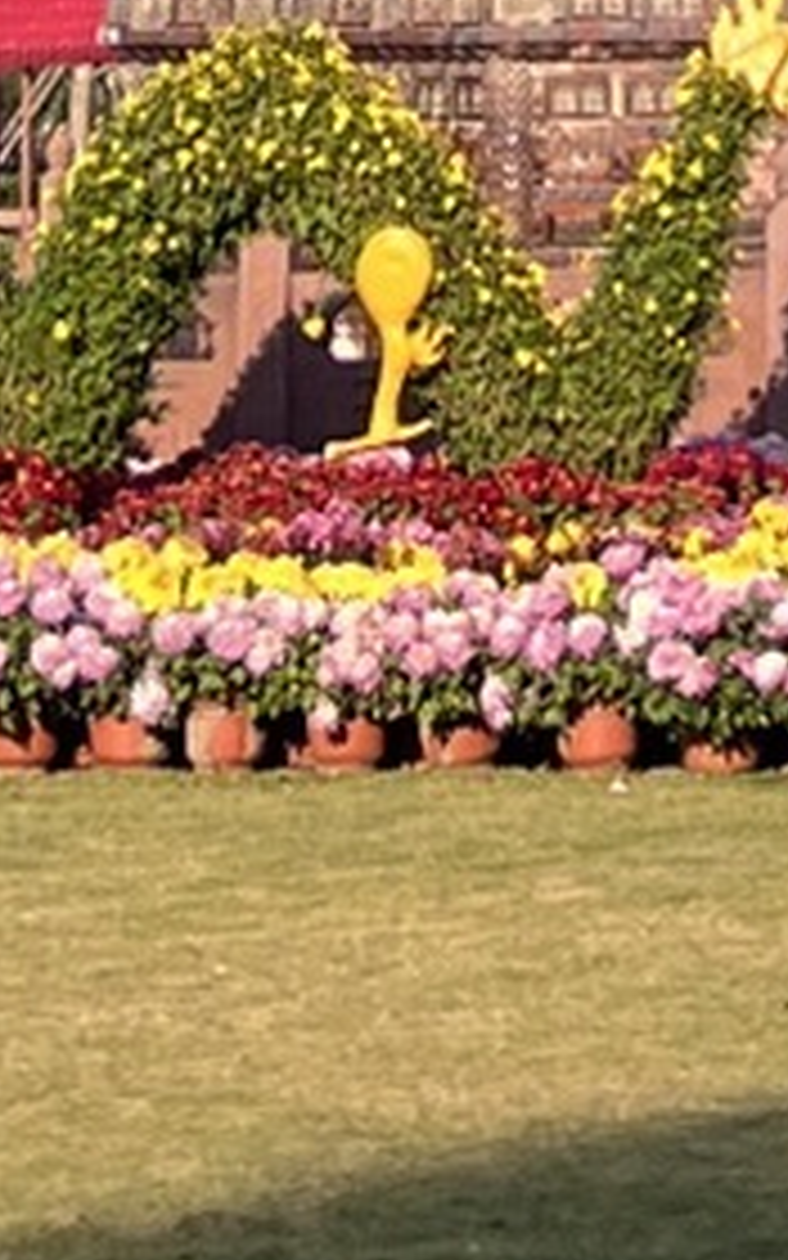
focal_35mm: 197
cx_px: 955
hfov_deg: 6.6
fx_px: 6769
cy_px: -2840
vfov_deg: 8.4
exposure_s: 1/1477
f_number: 1.6
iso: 50
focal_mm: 5.1
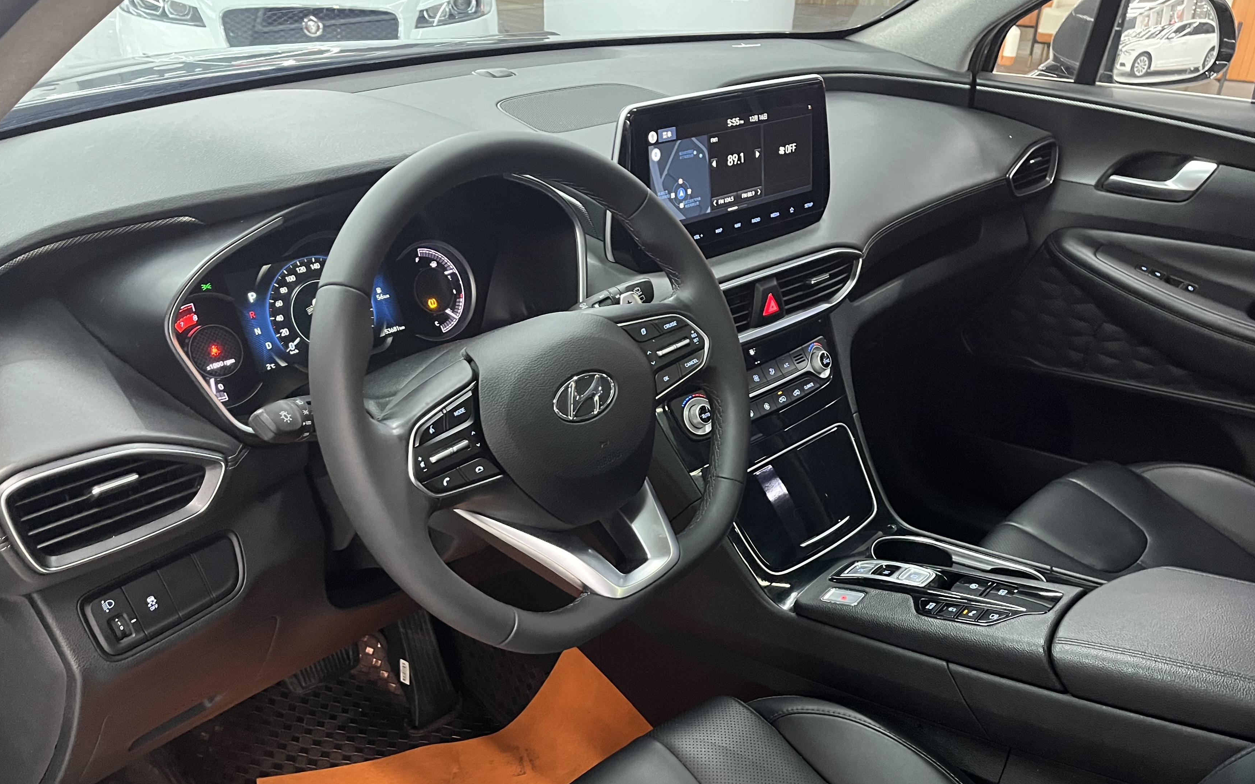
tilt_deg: -30.9
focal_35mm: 32
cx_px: 680
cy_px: 509
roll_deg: -1.6
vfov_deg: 39.1
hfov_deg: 59.6
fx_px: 1094
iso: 640
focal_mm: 5.1
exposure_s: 1/33
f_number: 1.6
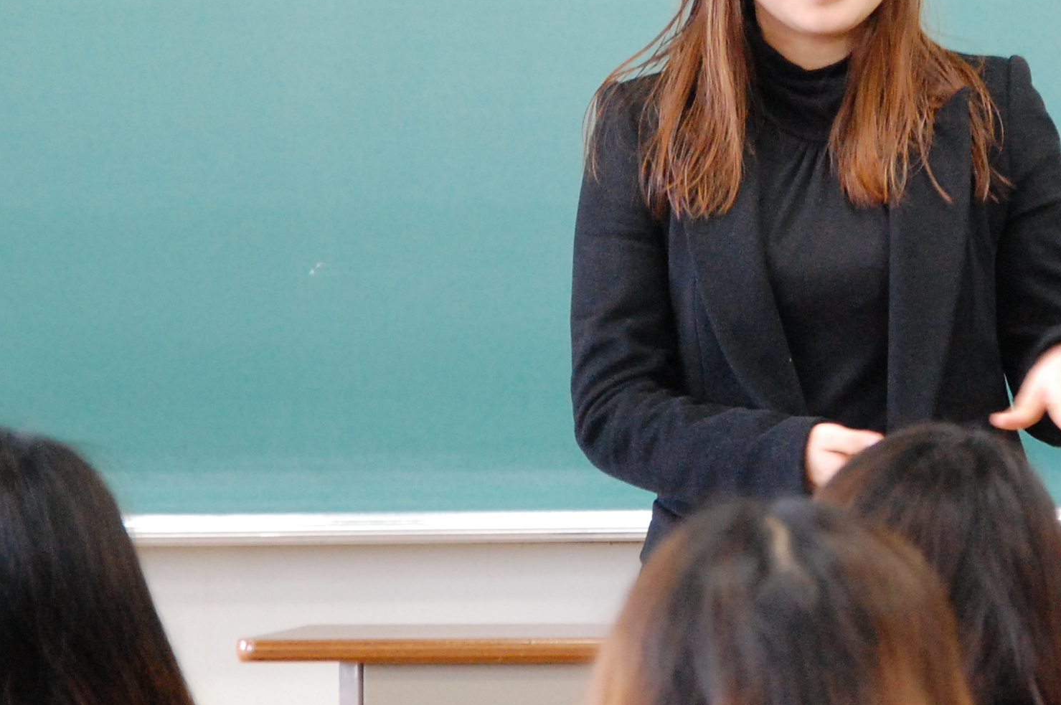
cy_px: 169
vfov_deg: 3.9
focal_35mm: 354
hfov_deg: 5.8
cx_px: 825
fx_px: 10423
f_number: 6
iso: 1600
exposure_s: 1/30
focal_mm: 116
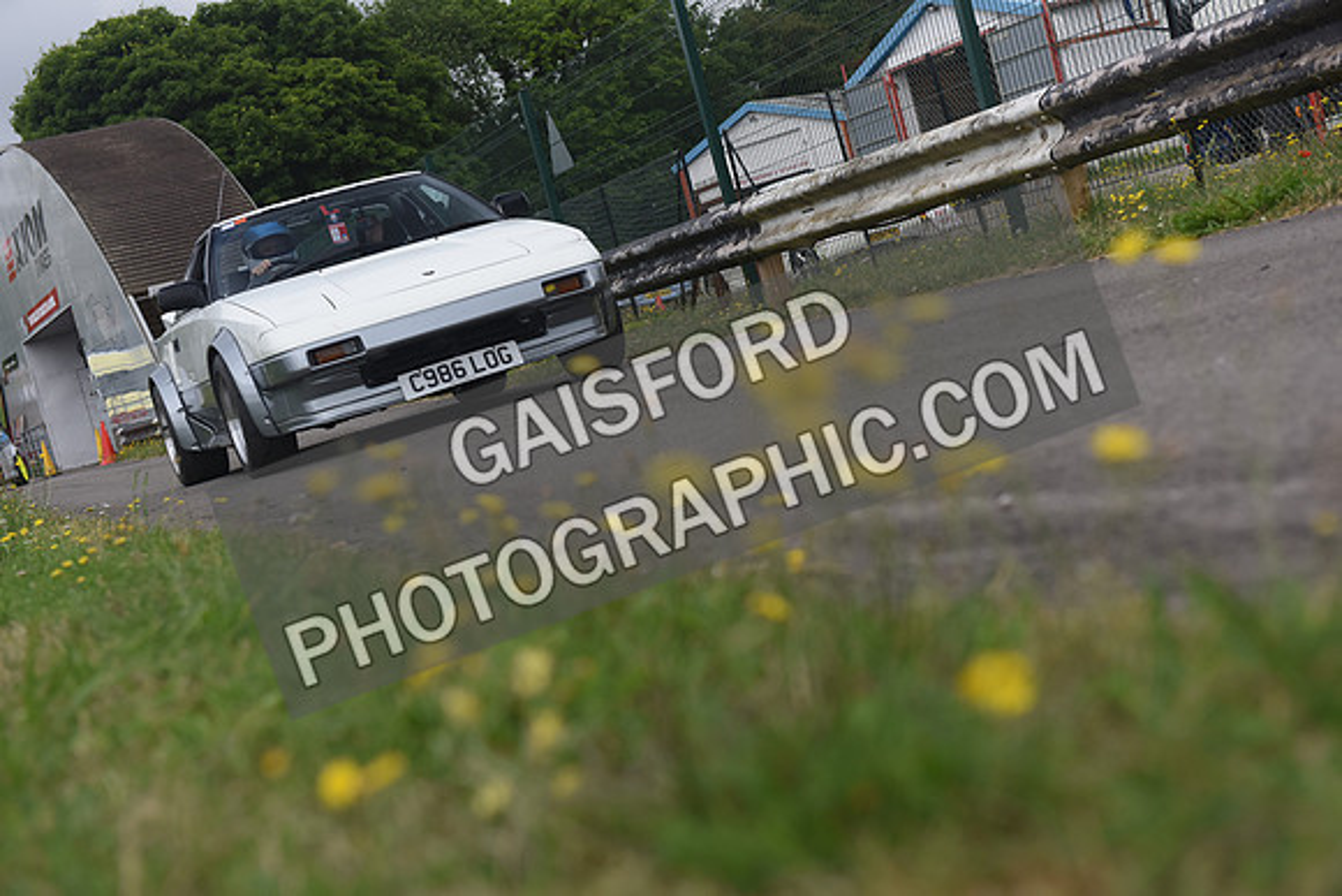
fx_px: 2163
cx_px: 671
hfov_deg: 34.5
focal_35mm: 58
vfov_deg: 23.4
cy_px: 448
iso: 720
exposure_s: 1/1000
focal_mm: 58
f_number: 5.6
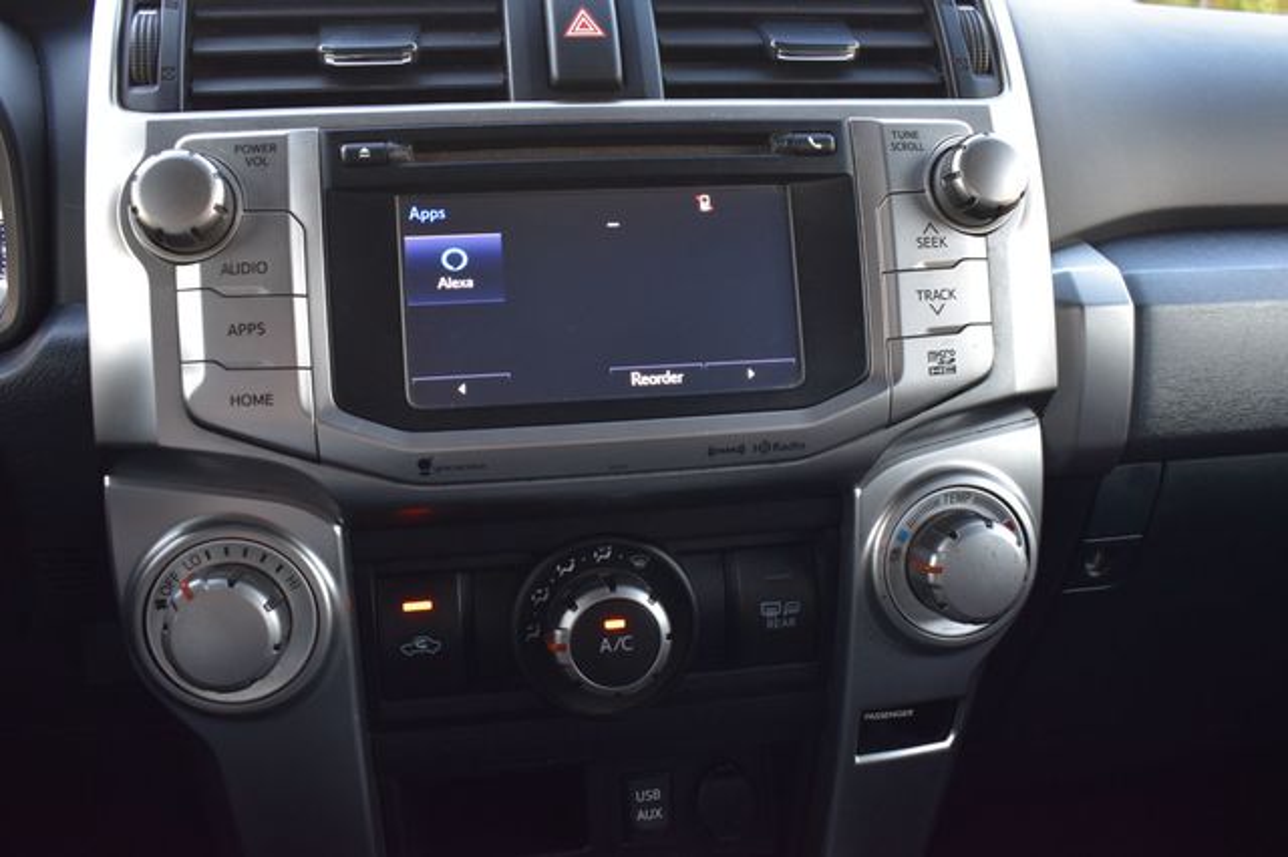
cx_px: 644
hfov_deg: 57.2
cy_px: 428
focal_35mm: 33
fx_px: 1180
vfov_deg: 39.9
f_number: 6.3
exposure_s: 1/15
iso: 1000
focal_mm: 22
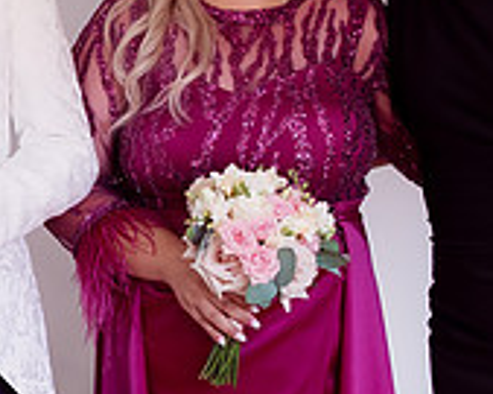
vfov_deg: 13.7
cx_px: -133
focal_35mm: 112
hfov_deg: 16.3
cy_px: 138
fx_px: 1633
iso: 640
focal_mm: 23
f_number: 3.2
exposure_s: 1/320
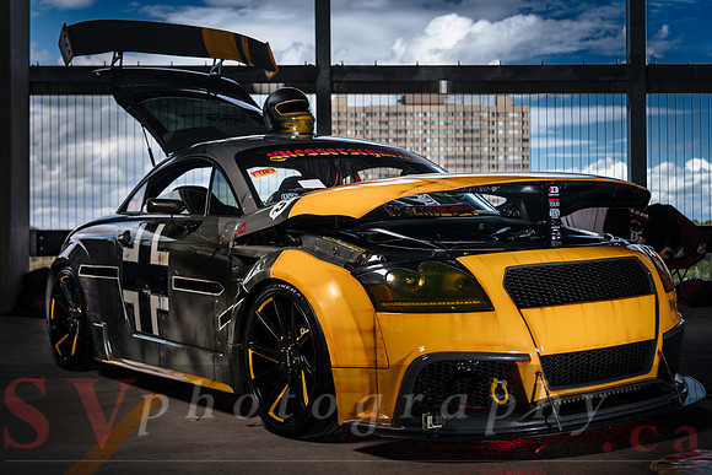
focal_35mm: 51
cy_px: 237
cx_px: 345
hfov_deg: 38.8
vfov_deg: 26.5
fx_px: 1011
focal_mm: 48
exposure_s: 1/250
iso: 64
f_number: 3.5
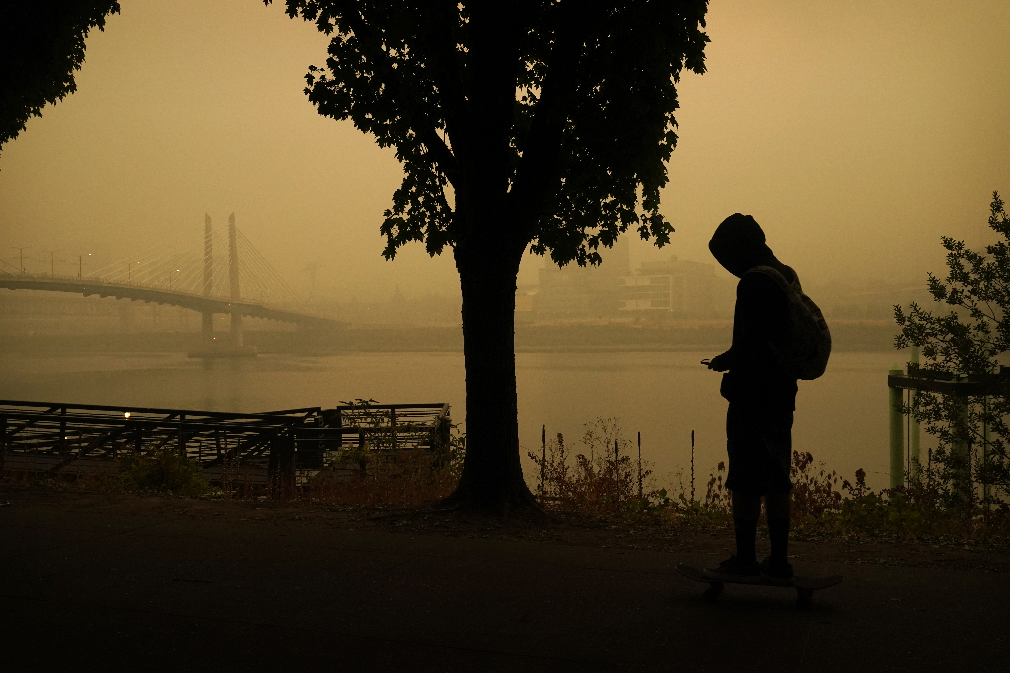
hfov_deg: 55.8
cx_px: 505
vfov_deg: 38.9
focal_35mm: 34
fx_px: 954
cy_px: 336
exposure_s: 1/250
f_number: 10
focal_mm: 34
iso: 2500
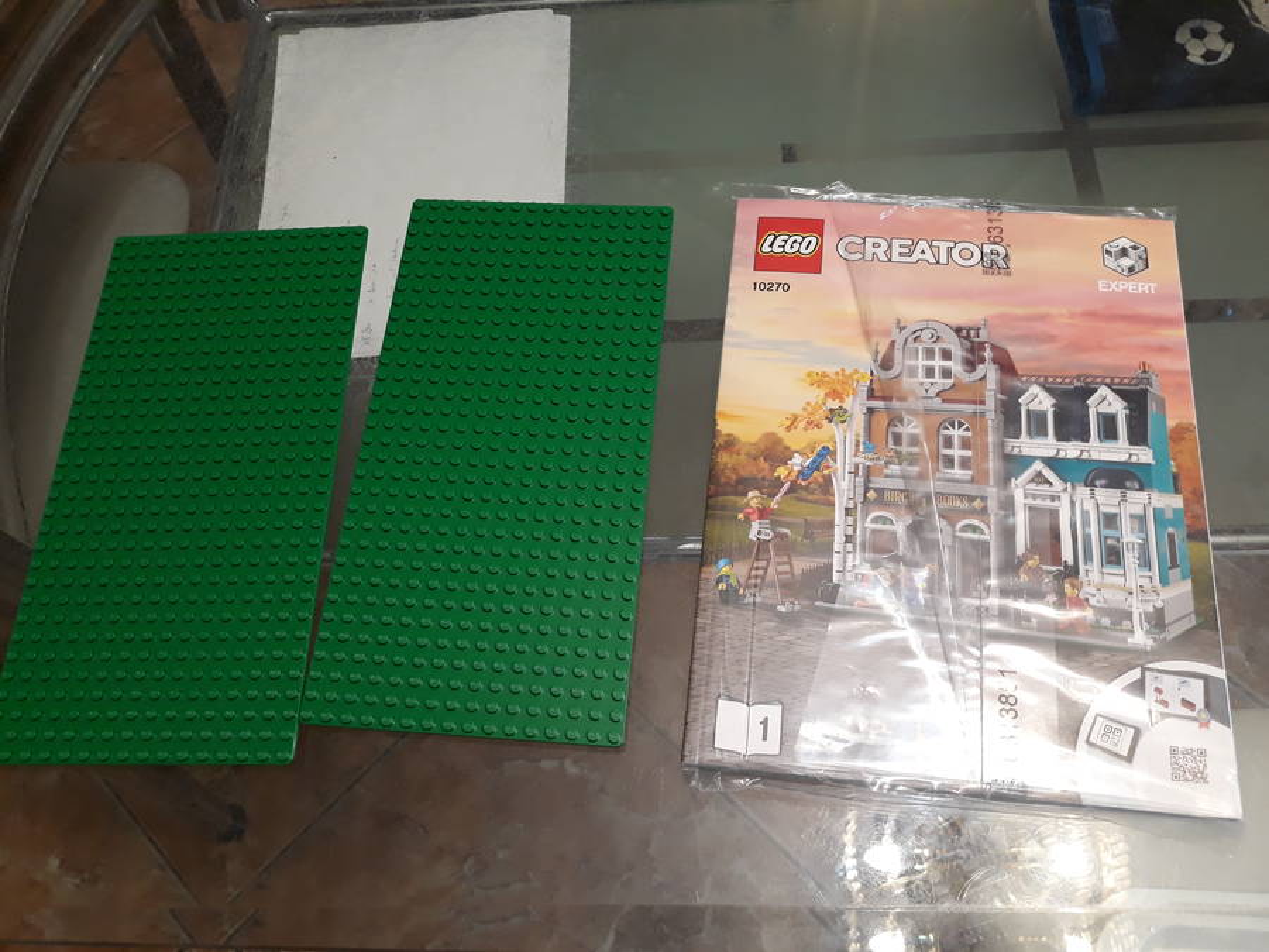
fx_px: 990
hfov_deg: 65.3
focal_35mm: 27
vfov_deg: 51.4
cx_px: 634
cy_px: 476
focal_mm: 3.71
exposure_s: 1/33
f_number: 1.7
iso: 200
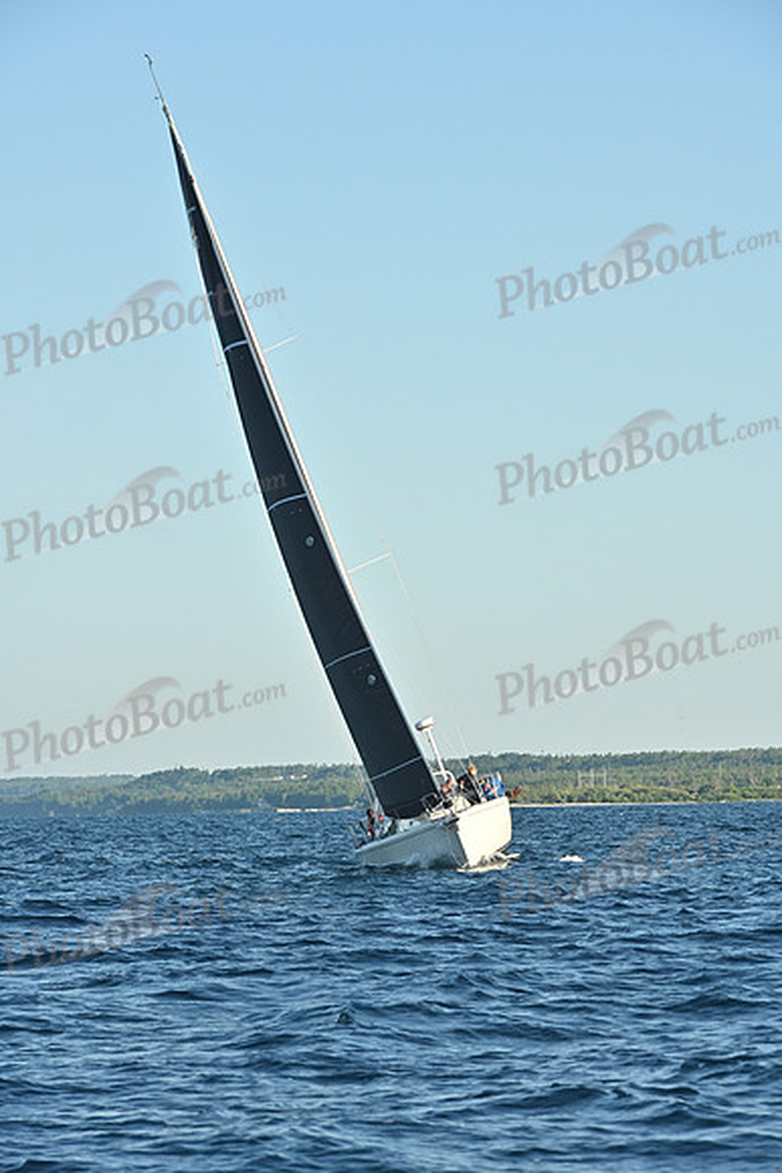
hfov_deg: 8.1
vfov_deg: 12.1
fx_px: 5535
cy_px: 586
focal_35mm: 170
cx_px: 391
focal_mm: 170
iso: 800
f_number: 11
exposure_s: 1/1000
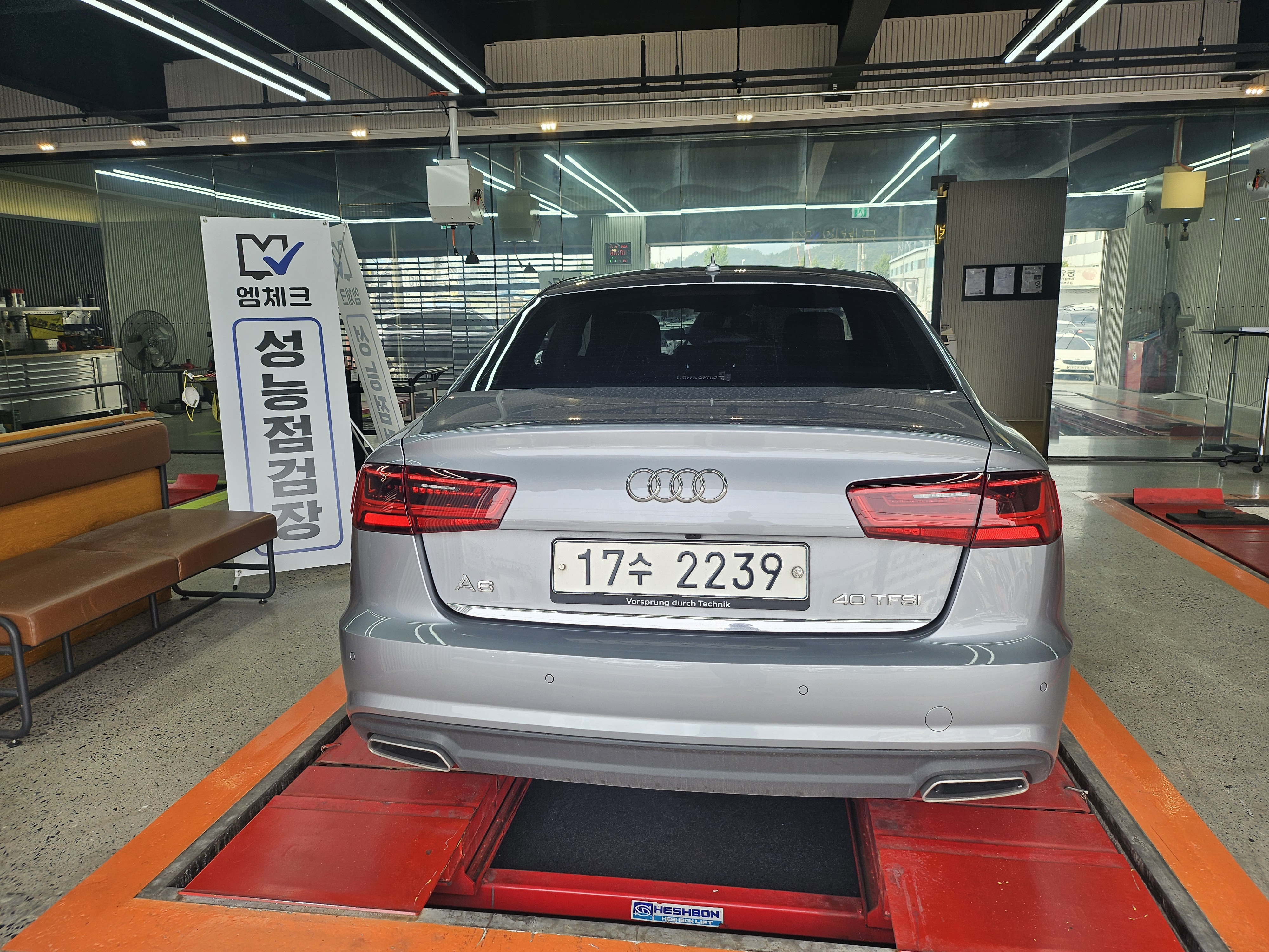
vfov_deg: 56.8
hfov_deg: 71.6
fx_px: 880
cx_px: 634
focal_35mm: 24
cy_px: 476
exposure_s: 1/408
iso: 50
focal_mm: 5
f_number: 1.8
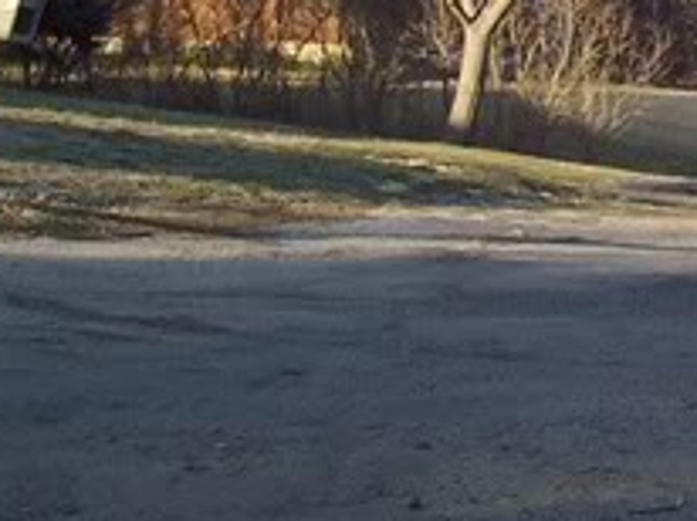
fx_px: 2896
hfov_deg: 12.7
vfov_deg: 10.2
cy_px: 85
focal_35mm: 144
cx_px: 1194
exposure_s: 1/350
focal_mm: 5.6
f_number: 2.8
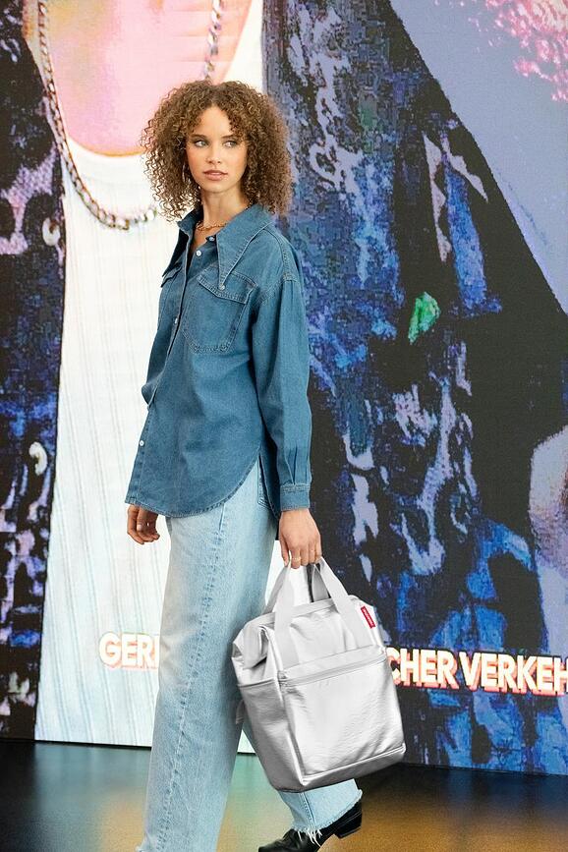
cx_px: 284
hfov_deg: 12.2
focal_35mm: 112
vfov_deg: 18.3
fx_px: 2650
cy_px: 426
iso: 5000
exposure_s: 1/200
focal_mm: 112
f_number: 4.5
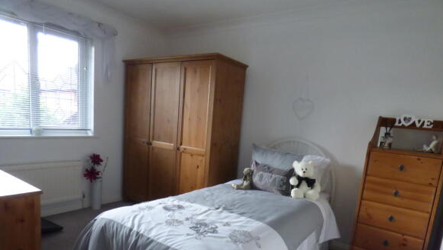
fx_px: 259
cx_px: 222
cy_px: 167
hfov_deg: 81.2
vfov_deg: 50.6
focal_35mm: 22
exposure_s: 1/250
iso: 800
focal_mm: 3.58
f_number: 2.8
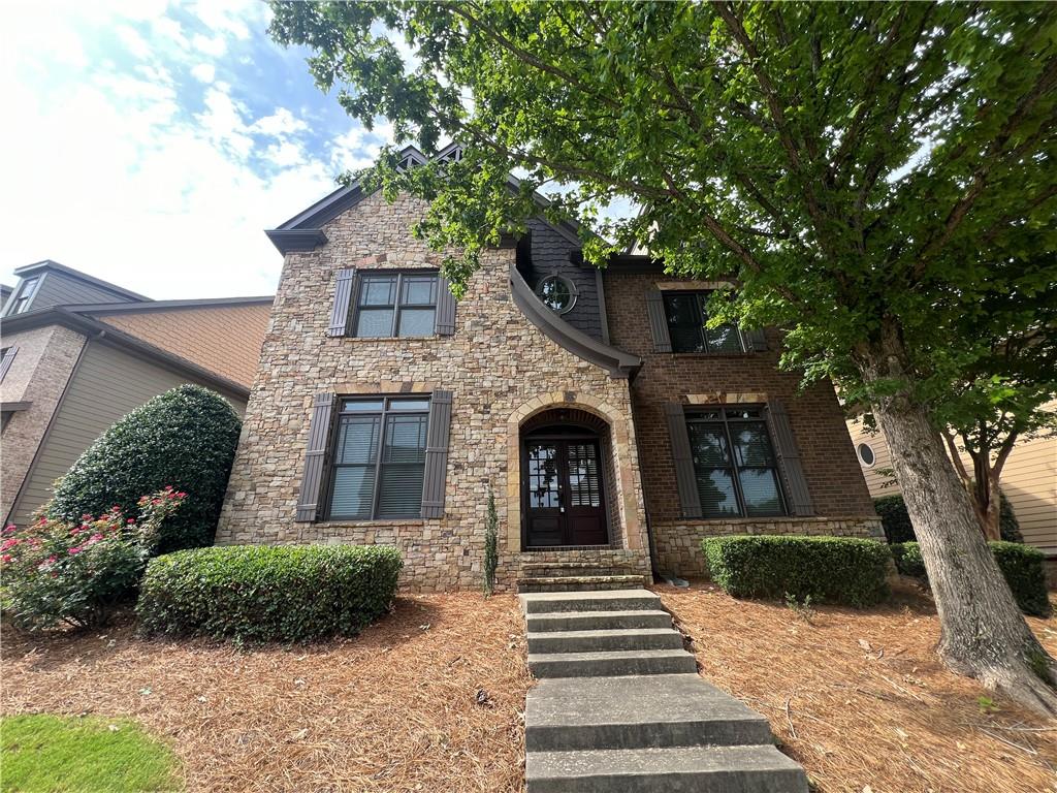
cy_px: 396
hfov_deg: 106.2
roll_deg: -0.2
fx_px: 397
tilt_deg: +25.7
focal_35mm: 13
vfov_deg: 89.9
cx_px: 528
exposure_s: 1/336
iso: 32
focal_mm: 1.57
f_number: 1.8
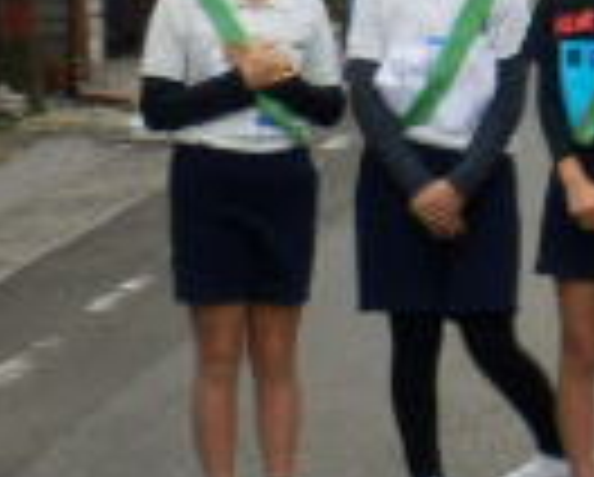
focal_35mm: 208
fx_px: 3662
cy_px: 54
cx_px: 1210
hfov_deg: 8.7
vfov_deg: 7.4
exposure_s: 1/50
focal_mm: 7.9
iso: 80
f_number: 4.2
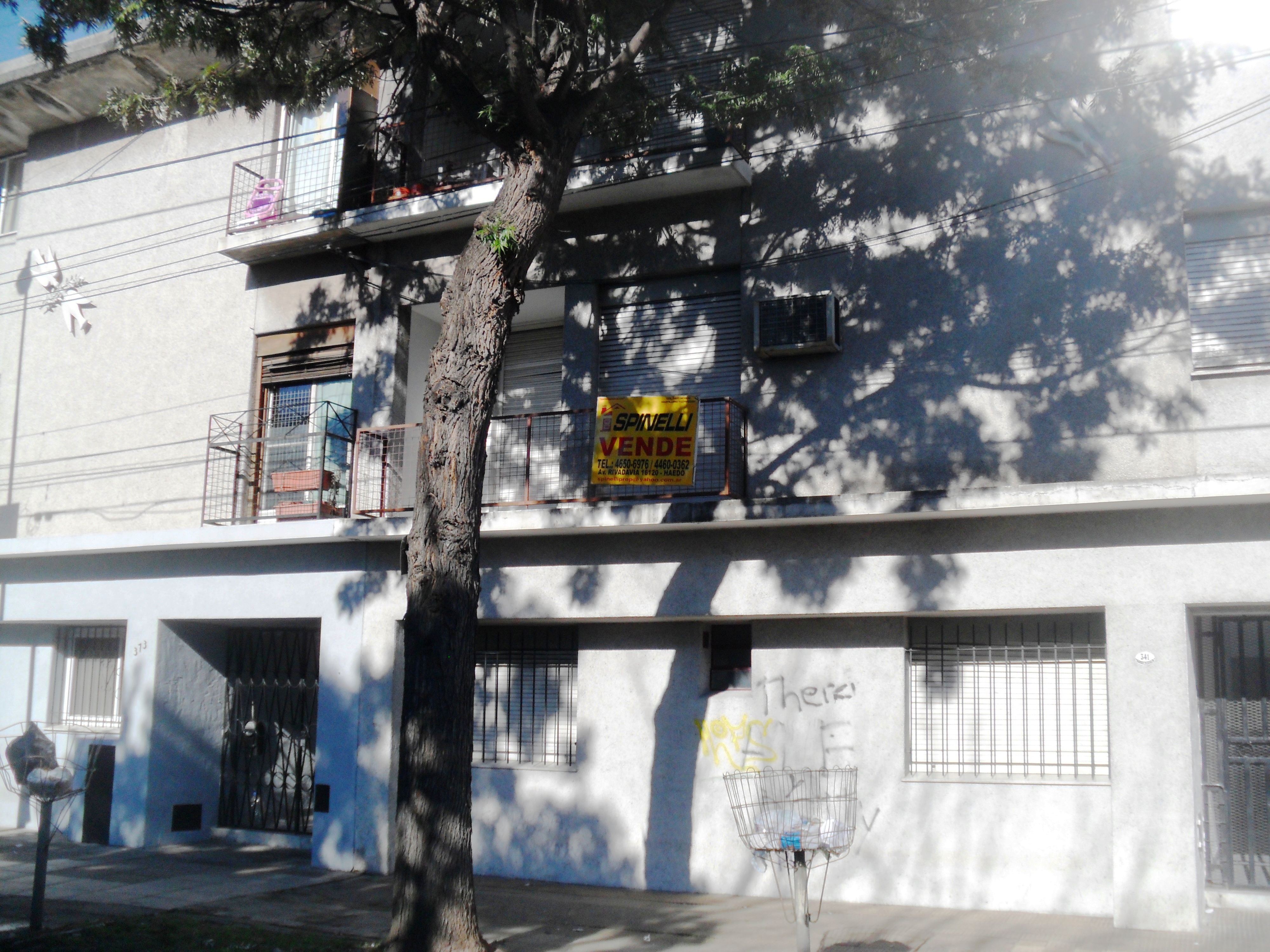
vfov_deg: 40.7
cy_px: 476
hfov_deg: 52.6
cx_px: 635
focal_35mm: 35
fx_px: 1284
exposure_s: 1/180
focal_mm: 6.3
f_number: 7.6
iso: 80
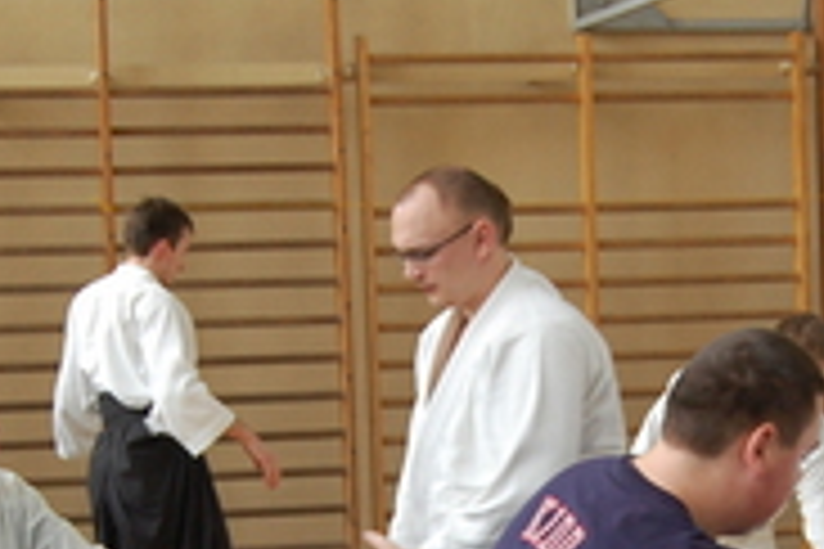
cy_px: 680
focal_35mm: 136
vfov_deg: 9.9
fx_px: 3113
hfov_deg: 15.0
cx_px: 585
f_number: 5
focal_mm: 26
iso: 400
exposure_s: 1/100
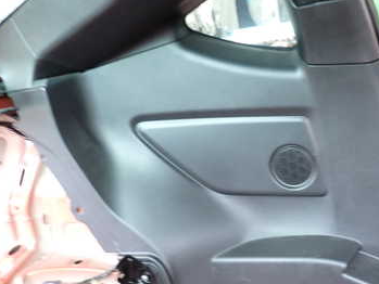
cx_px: 264
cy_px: 155
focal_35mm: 43
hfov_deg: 43.0
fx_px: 471
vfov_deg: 33.6
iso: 200
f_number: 2
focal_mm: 4.5
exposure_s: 1/40
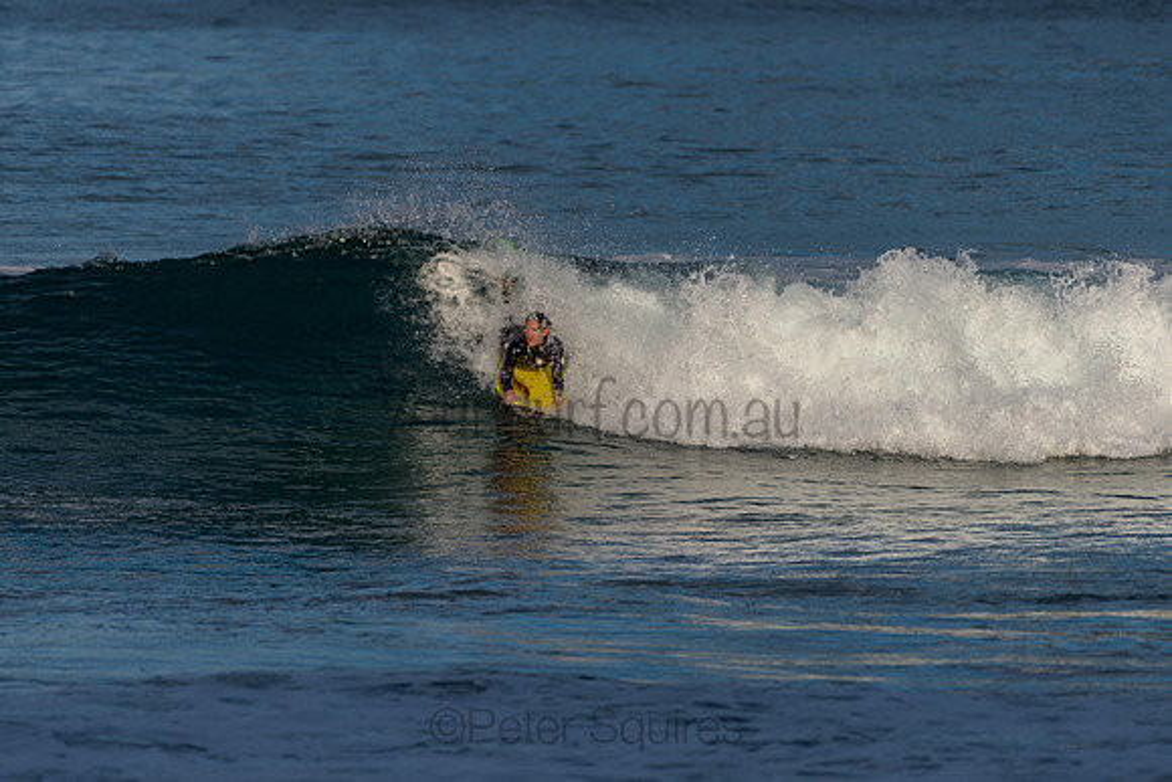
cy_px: 380
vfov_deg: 2.2
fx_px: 19970
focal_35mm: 613
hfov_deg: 3.4
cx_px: 602
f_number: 5.6
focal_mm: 500
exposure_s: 1/2000
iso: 110
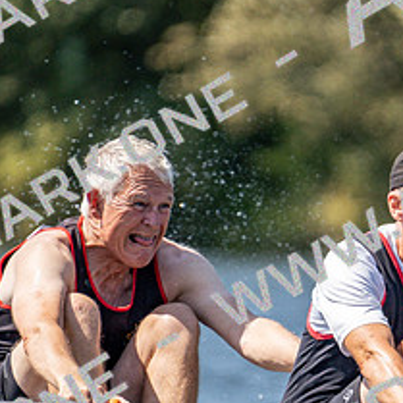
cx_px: 449
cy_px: 331
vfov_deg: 1.2
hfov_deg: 1.2
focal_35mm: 1418
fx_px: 18677
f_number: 6.3
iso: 400
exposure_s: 1/2000
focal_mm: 600
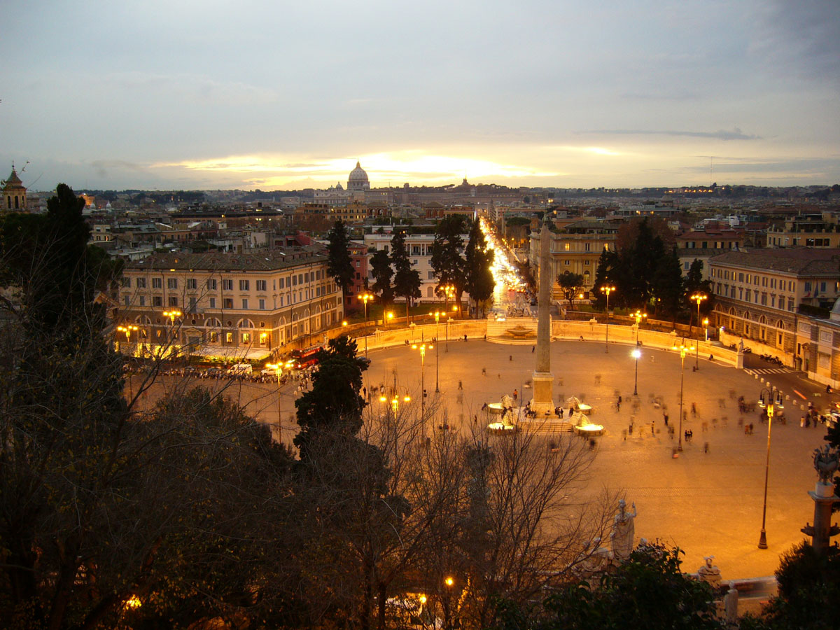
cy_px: 315
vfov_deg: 40.7
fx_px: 849
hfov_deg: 52.6
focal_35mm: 35
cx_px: 420
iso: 80
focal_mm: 5.8
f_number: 2.8
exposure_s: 1/1.3
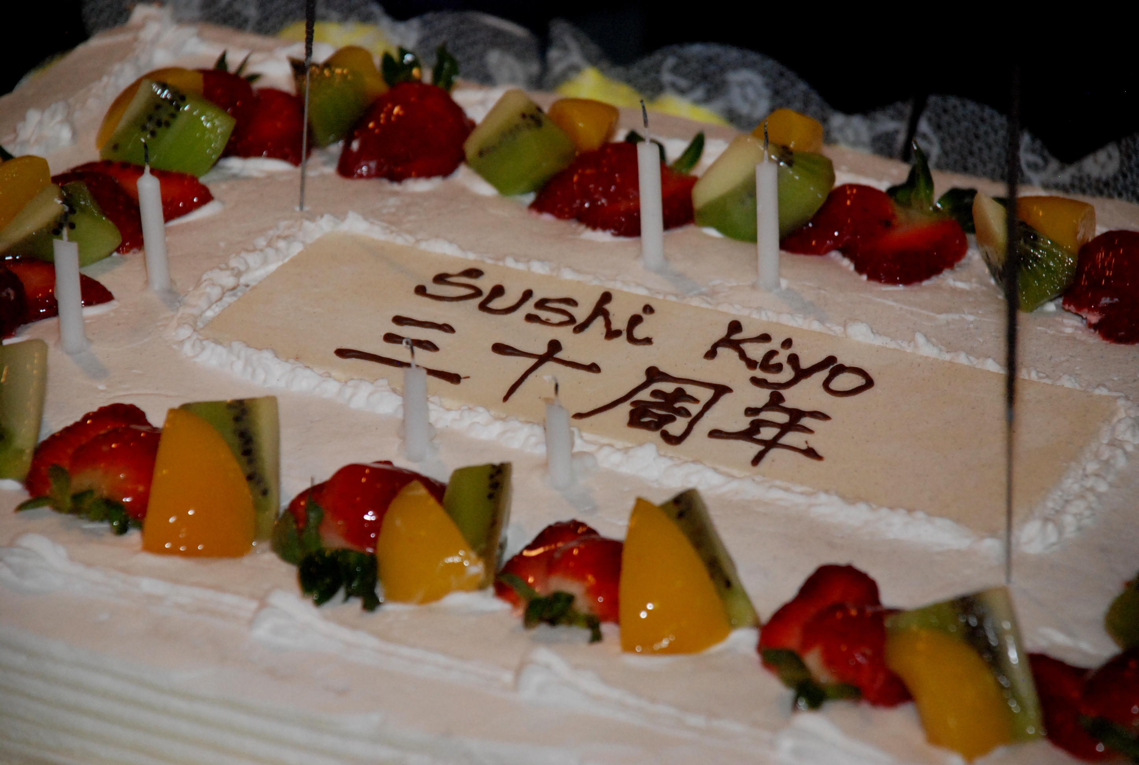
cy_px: 382
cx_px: 570
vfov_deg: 6.8
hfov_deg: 10.1
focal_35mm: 202
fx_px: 6420
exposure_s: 1/50
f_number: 5.6
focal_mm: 135
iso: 1250
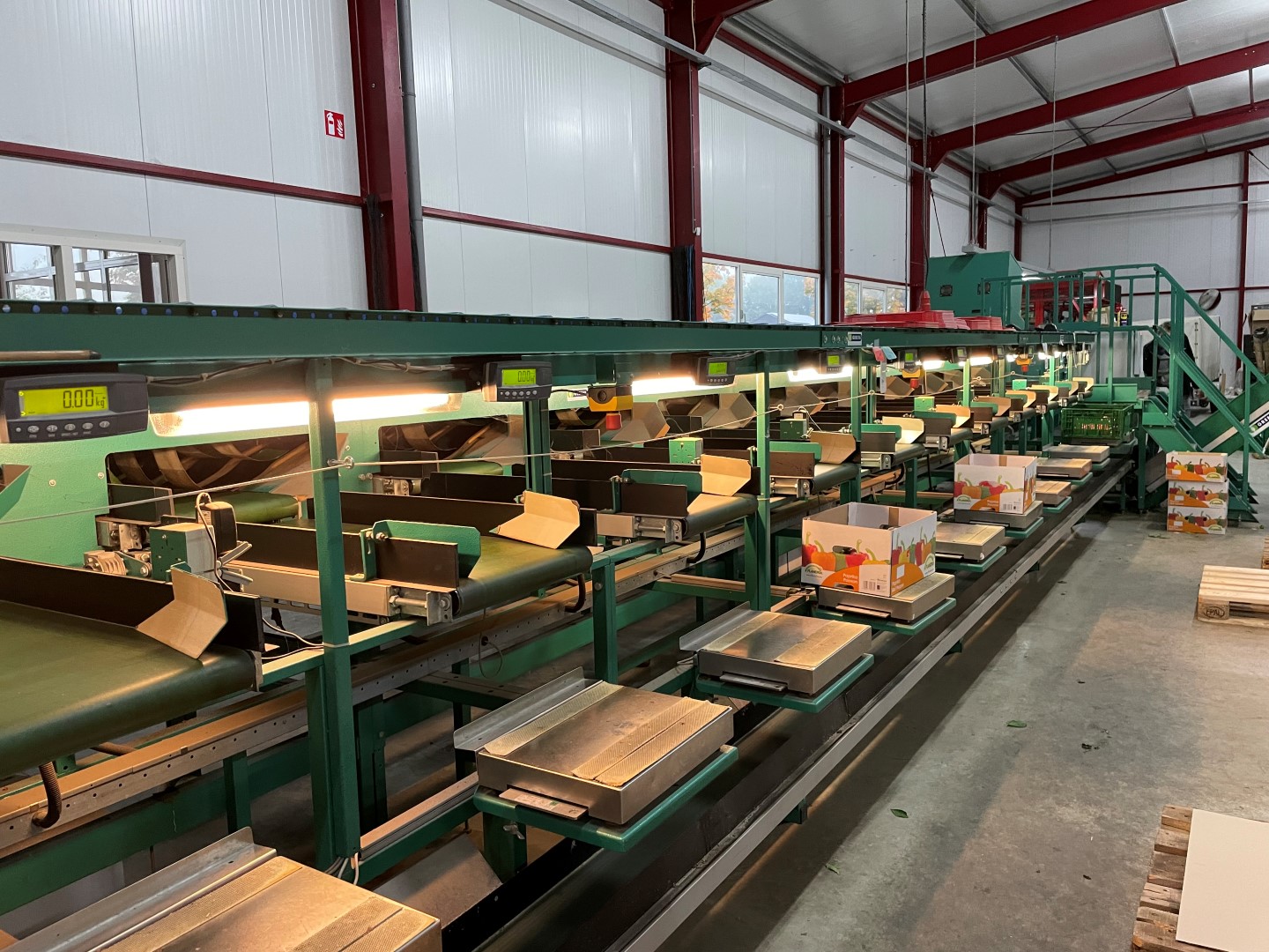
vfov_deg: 53.1
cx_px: 634
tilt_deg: -3.8
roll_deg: +2.1
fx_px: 953
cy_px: 476
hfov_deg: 67.3
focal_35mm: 26
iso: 320
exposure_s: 1/50
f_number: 1.6
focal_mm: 4.2
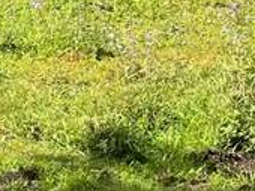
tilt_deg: +0.5
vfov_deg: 7.2
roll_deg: +1.4
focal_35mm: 196
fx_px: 1442
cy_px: -220
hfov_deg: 9.8
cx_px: 366
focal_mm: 5.1
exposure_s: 1/1748
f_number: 1.6
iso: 50
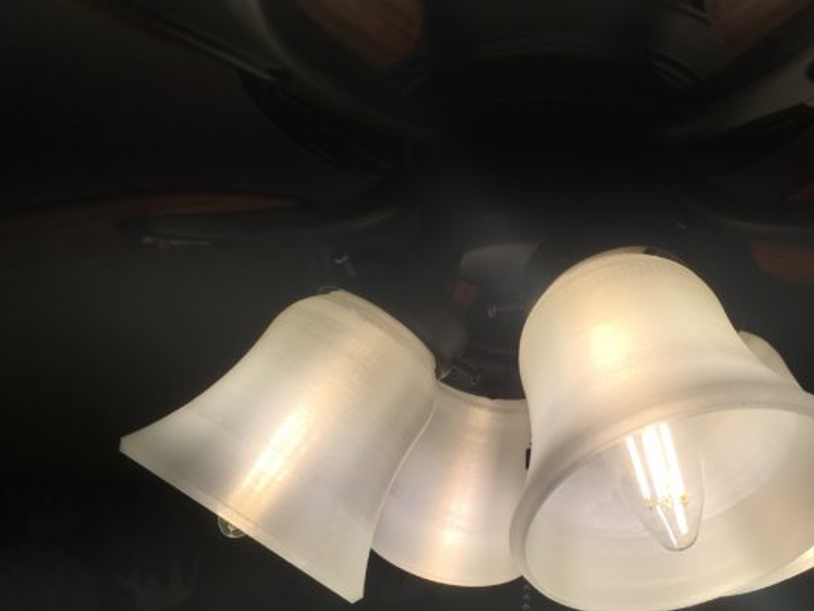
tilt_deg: +9.1
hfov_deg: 48.5
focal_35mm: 38
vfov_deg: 37.6
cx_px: 505
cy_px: 374
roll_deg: -1.3
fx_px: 894
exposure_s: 1/411
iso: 25
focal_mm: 4.15
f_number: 2.2
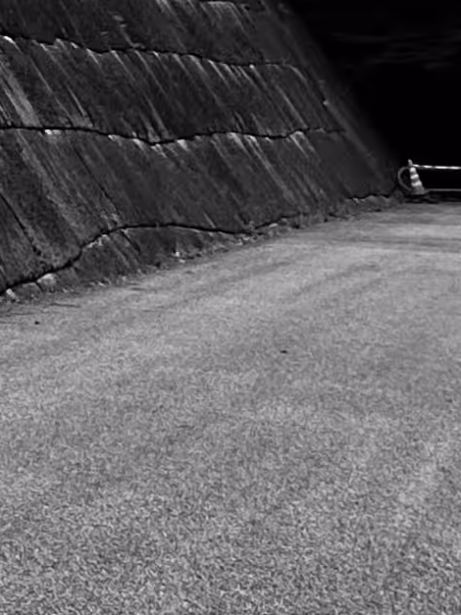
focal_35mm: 90
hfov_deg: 11.0
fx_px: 1599
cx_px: -904
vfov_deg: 18.0
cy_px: -438
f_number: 2.2
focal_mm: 2.22
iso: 40
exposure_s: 1/1900
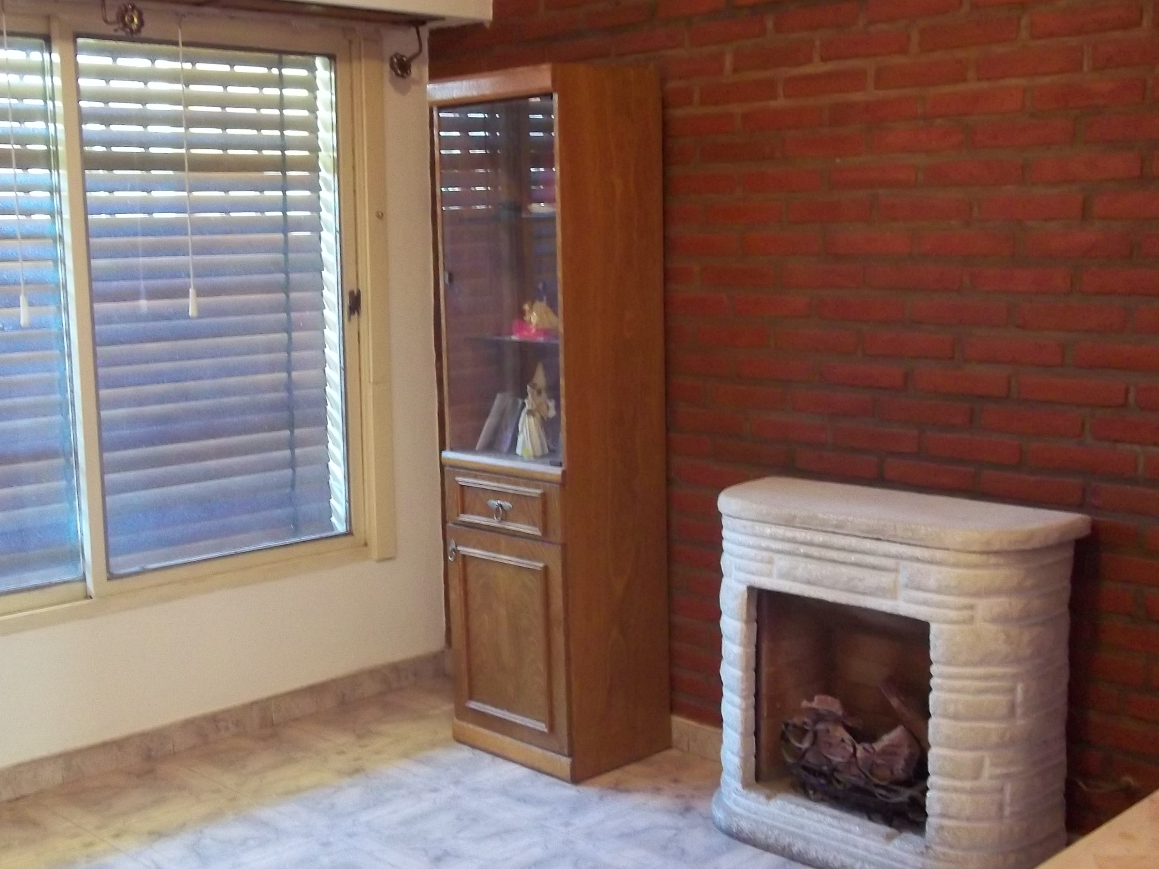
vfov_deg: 32.9
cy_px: 477
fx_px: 1473
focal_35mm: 44
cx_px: 464
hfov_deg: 42.7
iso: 294
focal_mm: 5.7
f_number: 2.9
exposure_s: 1/8
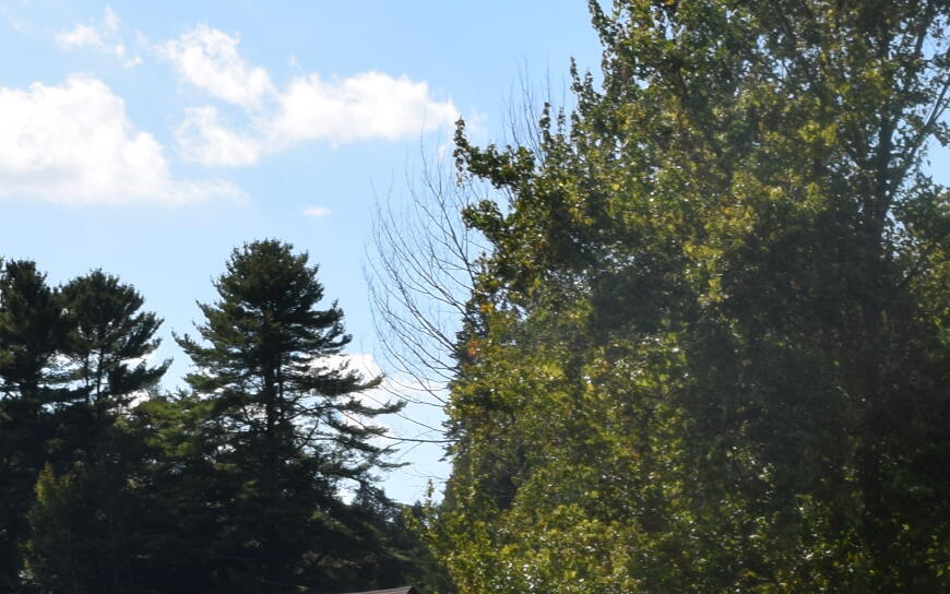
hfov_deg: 15.2
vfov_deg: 9.4
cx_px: 380
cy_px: 742
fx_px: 3547
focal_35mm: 137
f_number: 13
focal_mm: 26
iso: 100
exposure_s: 1/200
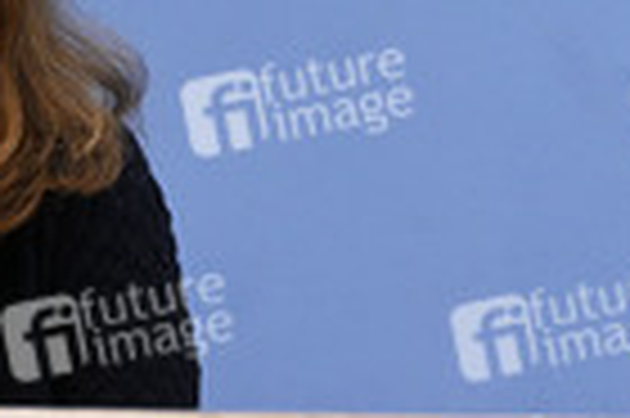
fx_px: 3216
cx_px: 628
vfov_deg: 7.4
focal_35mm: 184
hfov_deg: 11.1
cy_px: -9
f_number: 6.3
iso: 4000
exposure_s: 1/500
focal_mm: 57
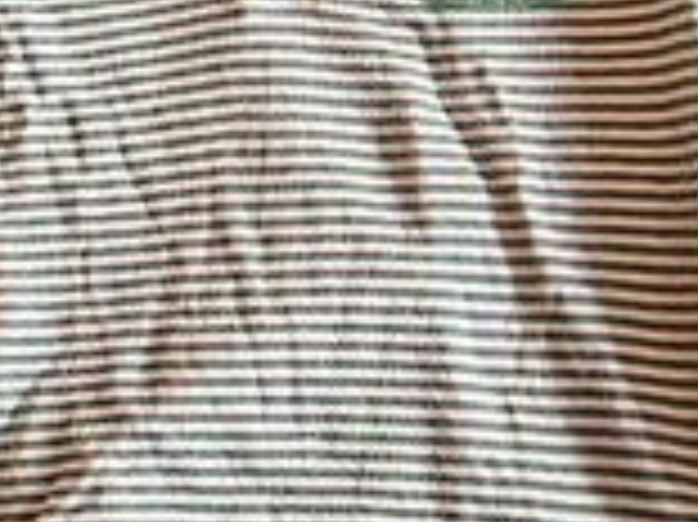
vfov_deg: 16.0
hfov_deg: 21.3
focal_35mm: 92
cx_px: 270
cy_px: 196
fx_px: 1854
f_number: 1.8
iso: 160
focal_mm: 5.54
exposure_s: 1/100
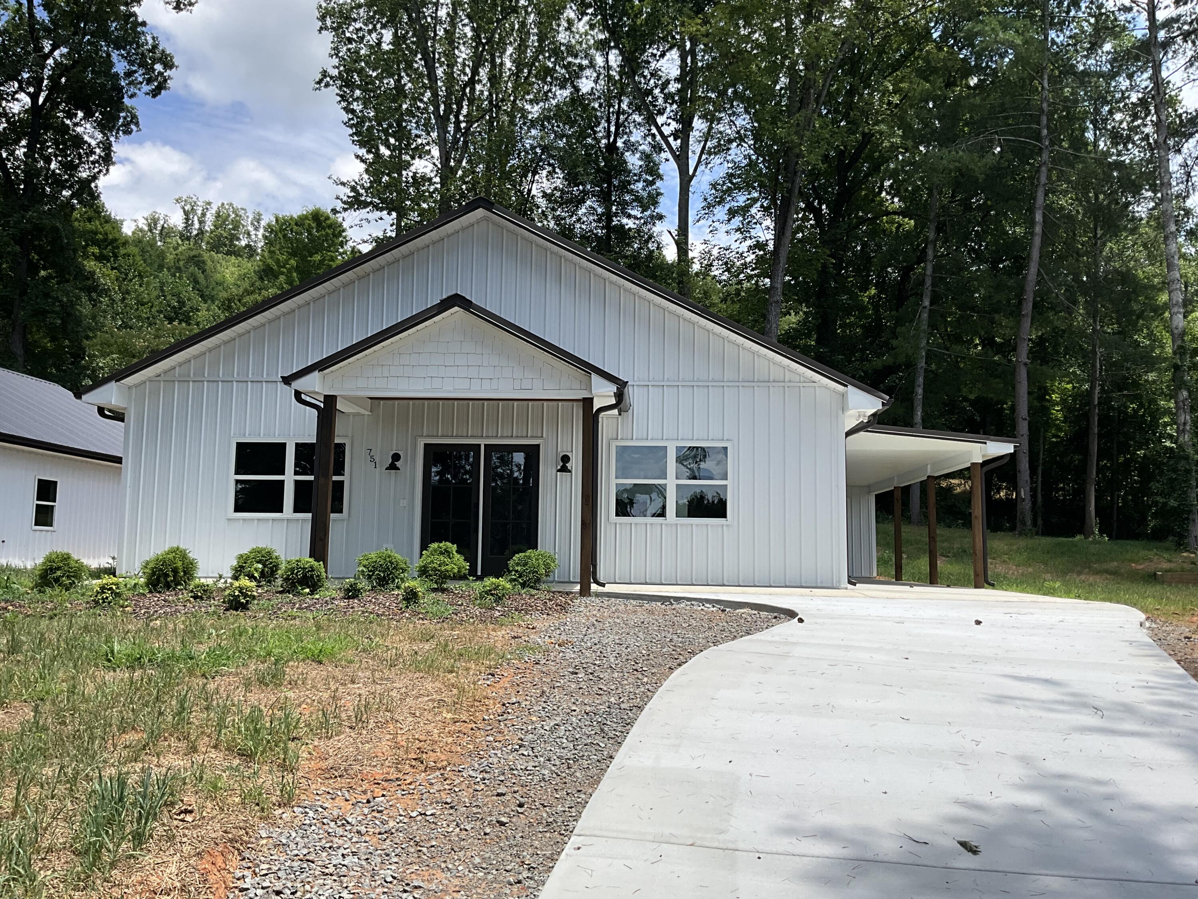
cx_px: 599
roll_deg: -0.6
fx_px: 1004
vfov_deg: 48.2
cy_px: 450
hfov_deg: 61.7
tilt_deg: +6.2
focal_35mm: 29
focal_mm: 3
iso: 25
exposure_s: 1/1311
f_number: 1.8
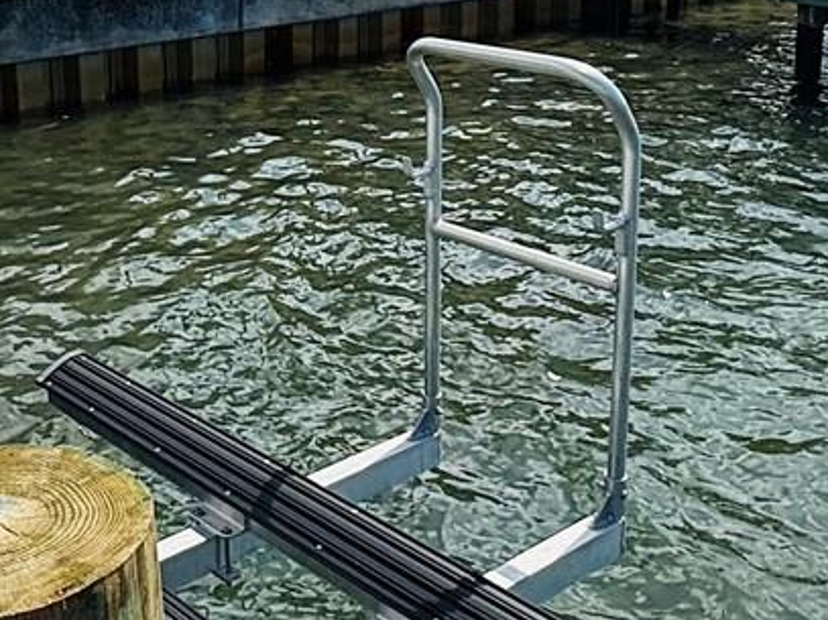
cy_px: 122
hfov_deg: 34.1
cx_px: 195
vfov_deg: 26.1
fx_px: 1315
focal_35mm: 55
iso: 64
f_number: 2.2
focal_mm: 2.22
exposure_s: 1/1656
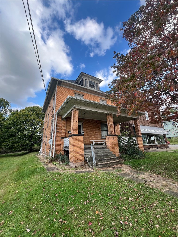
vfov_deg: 106.2
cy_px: 118
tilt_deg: +15.7
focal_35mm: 13
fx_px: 89
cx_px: 89
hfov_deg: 89.9
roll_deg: +1.3
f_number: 1.8
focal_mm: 1.57
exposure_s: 1/224
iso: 32
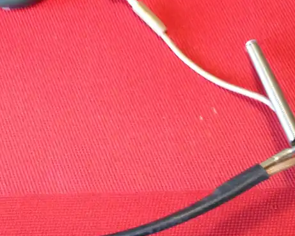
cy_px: 36
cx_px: 64
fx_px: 646
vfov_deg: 20.4
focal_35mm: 74
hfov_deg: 25.3
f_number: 2.4
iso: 125
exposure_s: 1/15
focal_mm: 4.28
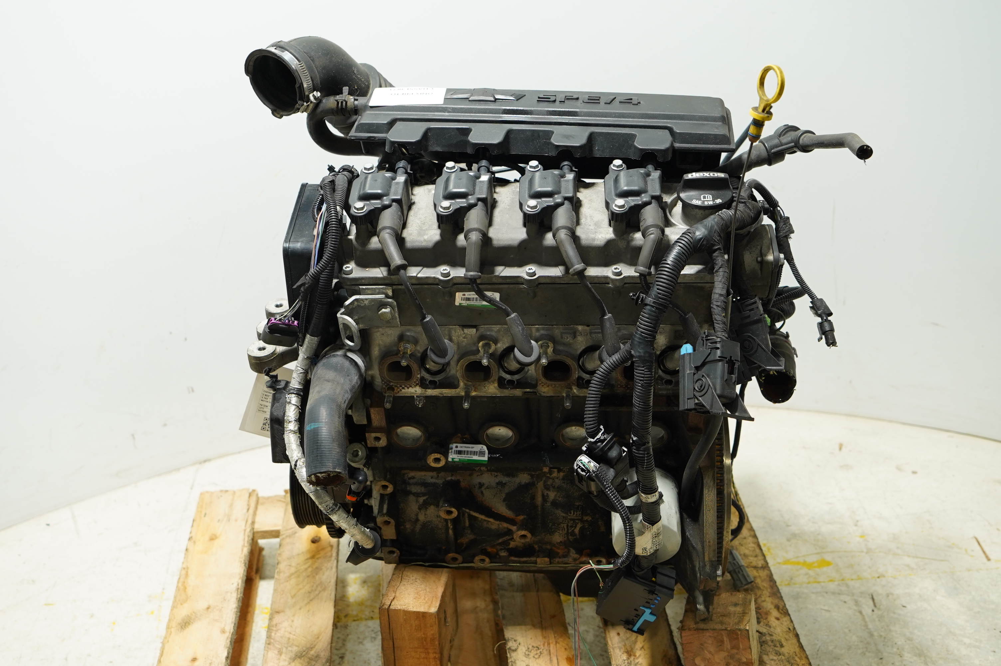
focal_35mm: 42
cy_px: 333
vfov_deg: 31.8
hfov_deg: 46.4
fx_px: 1167
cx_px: 500
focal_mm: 28
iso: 640
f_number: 4
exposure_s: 1/160
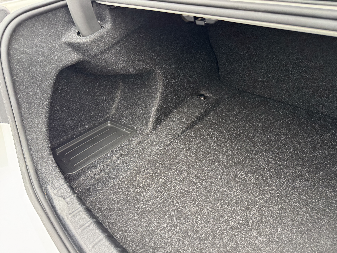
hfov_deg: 71.6
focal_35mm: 24
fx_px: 234
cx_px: 168
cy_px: 126
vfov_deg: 56.8
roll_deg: +0.0
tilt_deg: -33.2
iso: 500
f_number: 1.78
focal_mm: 6.76
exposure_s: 1/60
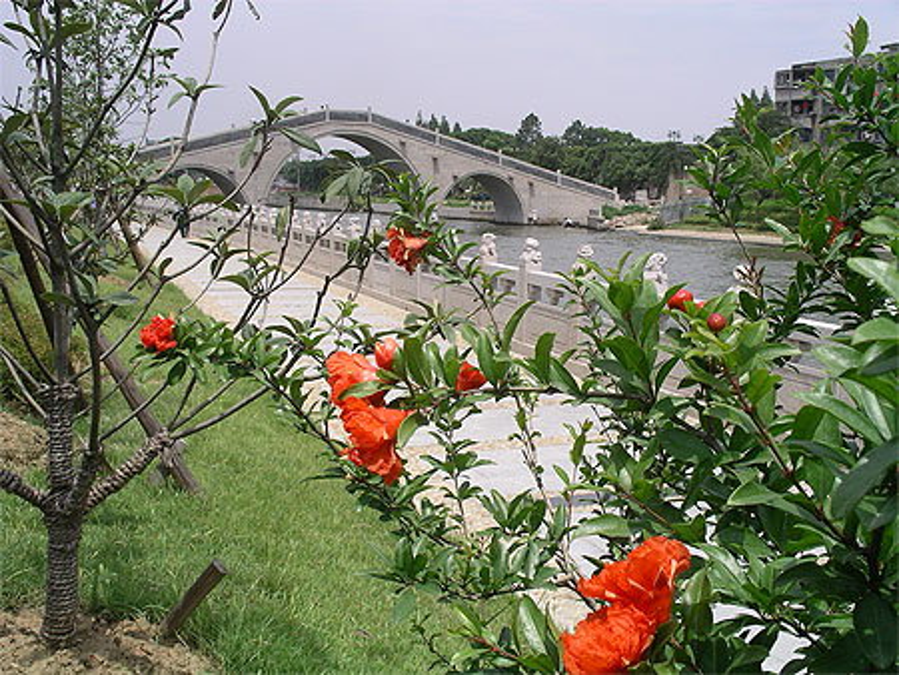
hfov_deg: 42.1
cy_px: 338
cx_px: 450
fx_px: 1169
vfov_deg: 32.2
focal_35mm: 45
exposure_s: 1/280
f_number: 6
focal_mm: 9.3
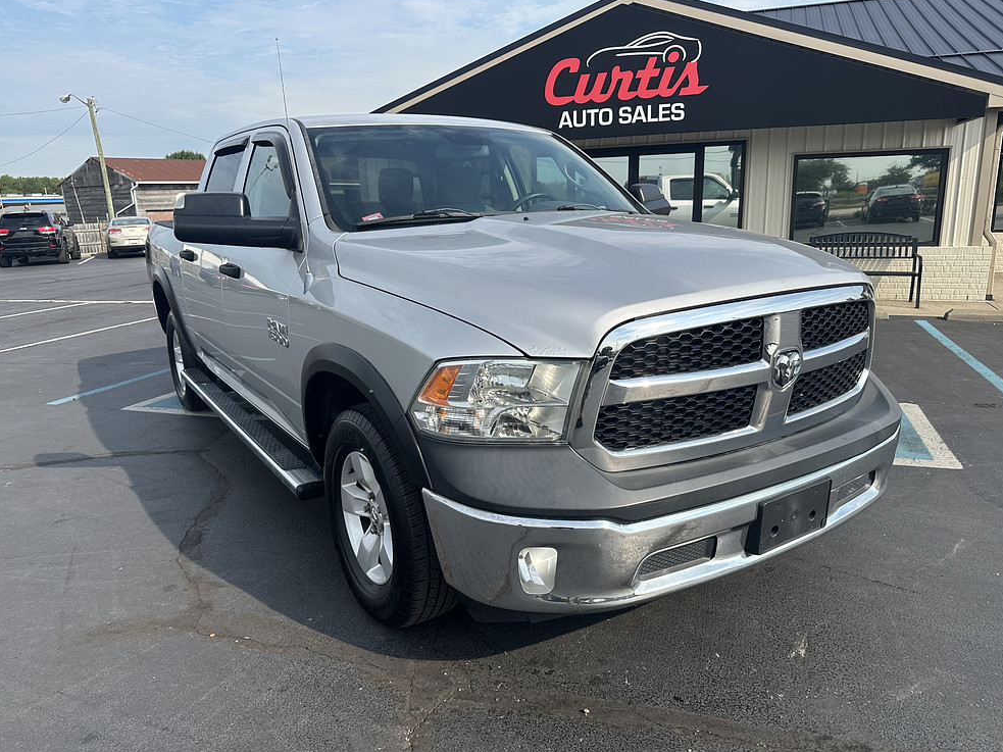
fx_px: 724
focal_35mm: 25
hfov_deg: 69.4
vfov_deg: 54.9
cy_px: 381
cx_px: 504
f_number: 1.78
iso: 80
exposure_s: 1/3356
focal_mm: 6.86
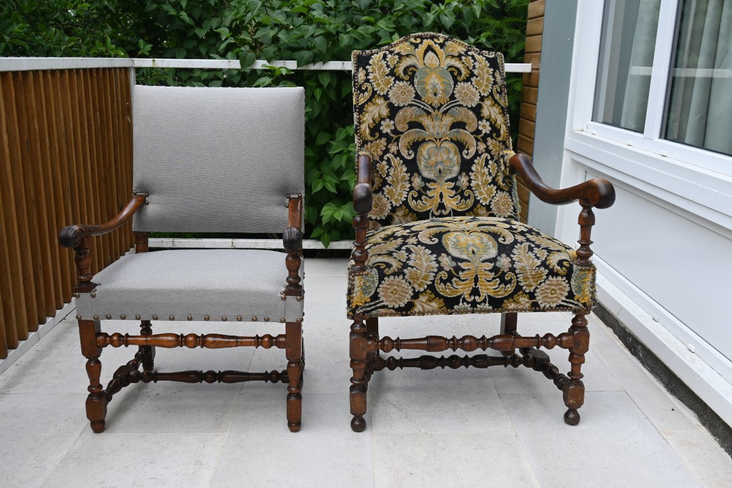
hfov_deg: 57.2
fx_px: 671
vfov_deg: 40.0
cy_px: 244
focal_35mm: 33
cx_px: 366
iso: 180
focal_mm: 22
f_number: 5.6
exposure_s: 1/250
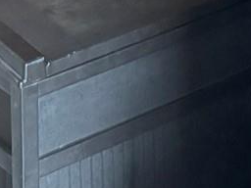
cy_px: -356
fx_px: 1088
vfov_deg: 8.5
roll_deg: -0.4
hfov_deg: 13.1
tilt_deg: -7.4
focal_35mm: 150
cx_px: 217
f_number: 1.78
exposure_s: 1/60
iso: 800
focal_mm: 6.76
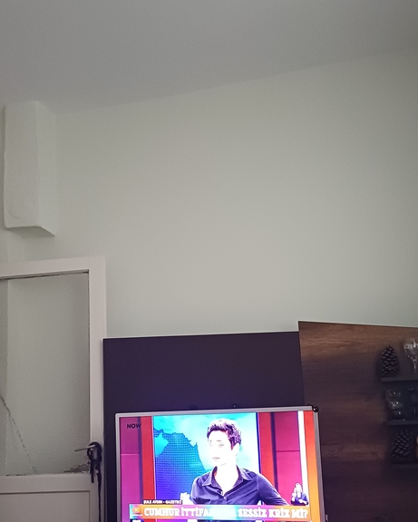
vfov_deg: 46.4
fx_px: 603
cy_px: 327
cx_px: 163
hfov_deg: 38.1
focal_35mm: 39
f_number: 1.8
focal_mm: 4.65
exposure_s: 1/20
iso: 1250
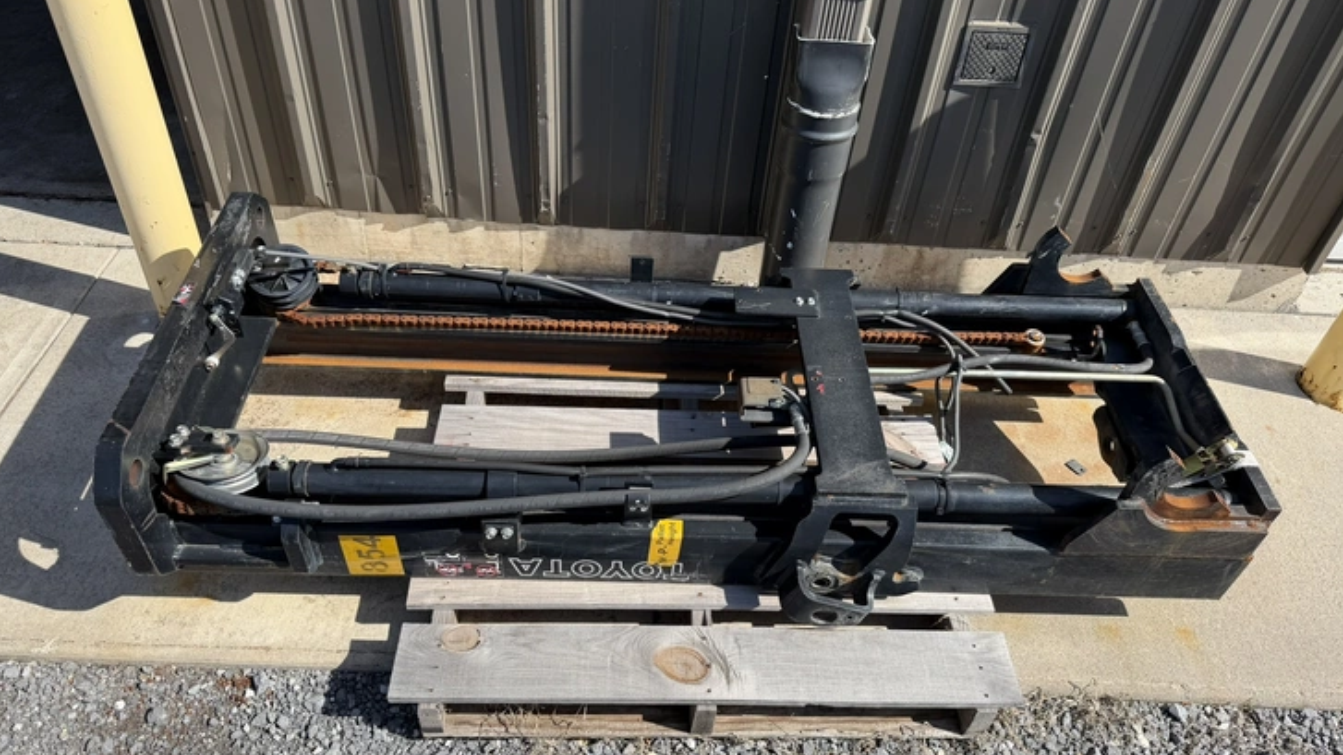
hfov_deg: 69.9
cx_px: 663
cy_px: 372
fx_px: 962
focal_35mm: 27
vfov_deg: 42.9
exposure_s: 1/2703
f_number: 1.78
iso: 80
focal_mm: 6.76
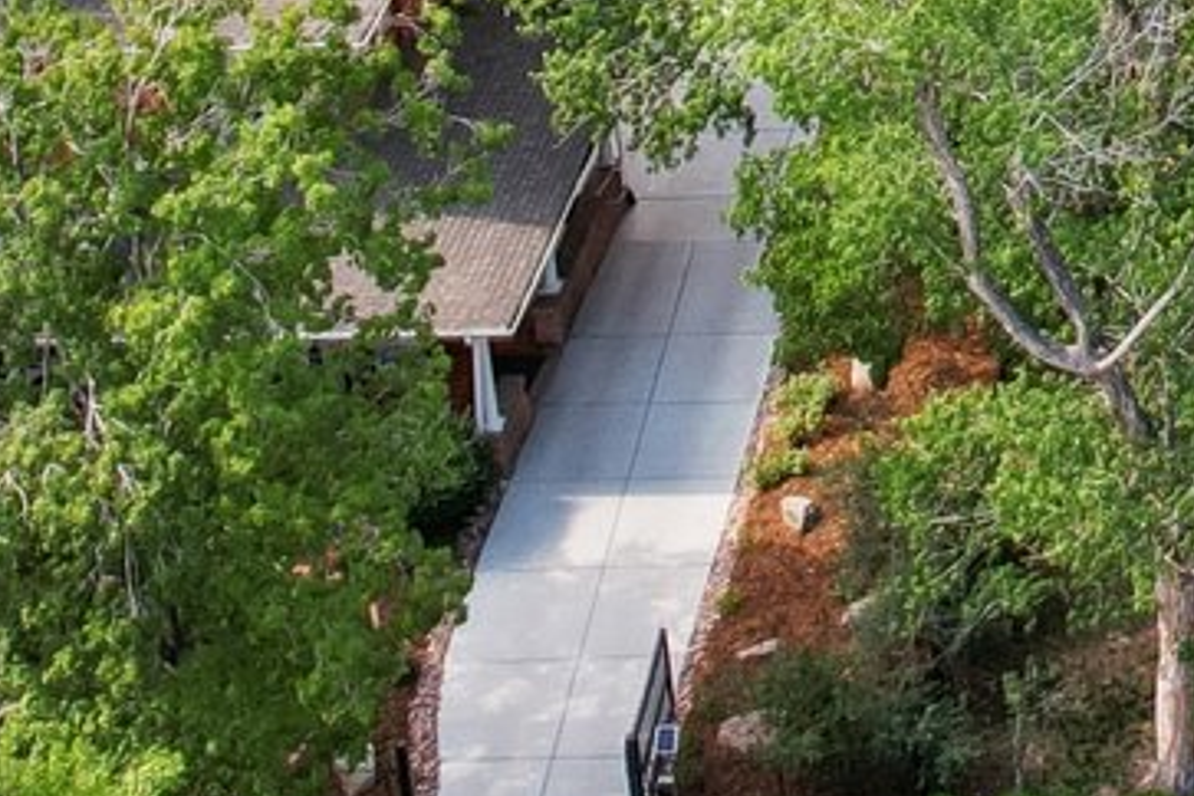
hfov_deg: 15.3
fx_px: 4112
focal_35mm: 124
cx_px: 1756
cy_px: -1074
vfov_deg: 9.8
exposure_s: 1/90
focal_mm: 8.4
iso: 100
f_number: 2.8
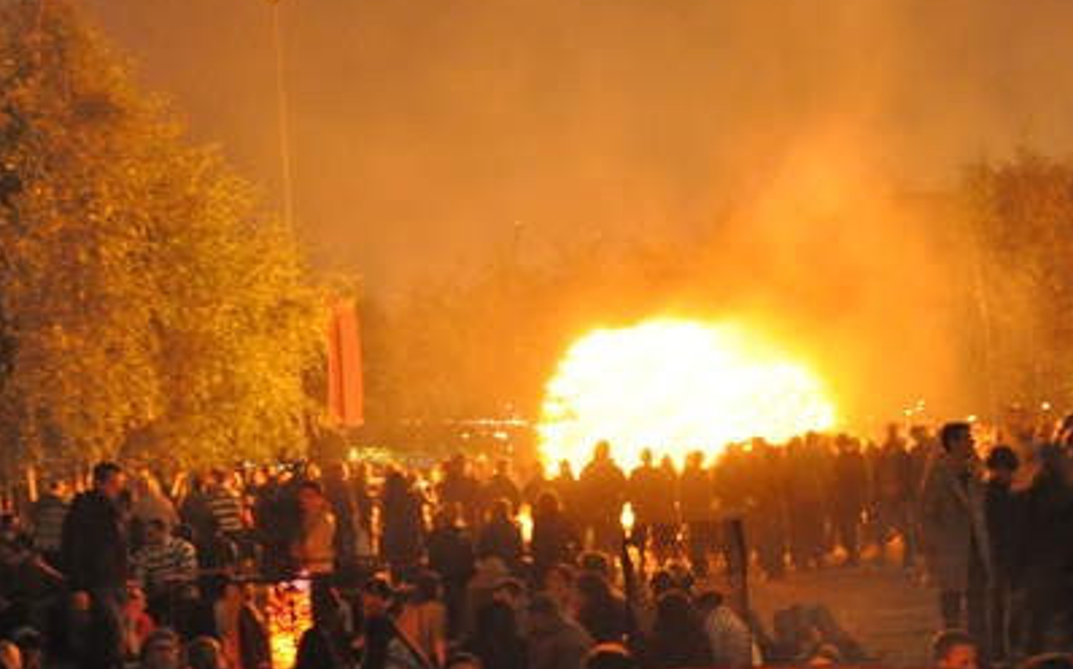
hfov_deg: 33.9
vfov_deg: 21.7
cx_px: 795
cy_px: 514
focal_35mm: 59
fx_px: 1724
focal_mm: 24
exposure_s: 1/5
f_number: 5
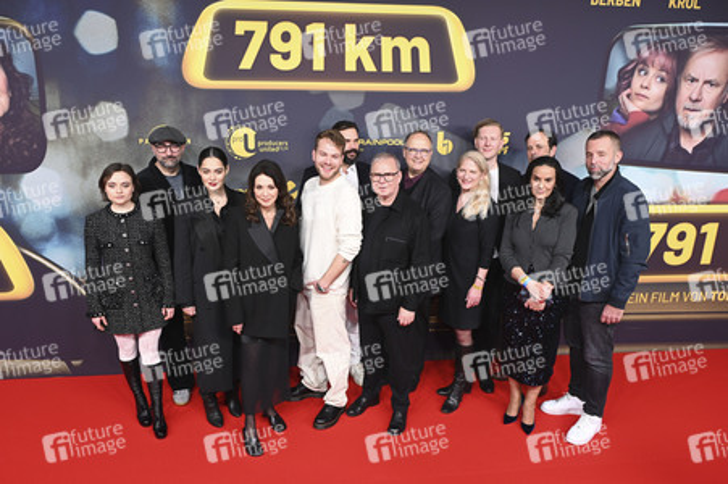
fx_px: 546
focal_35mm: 27
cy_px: 242
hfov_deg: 67.4
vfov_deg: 47.9
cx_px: 364
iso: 800
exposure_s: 1/160
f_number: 5.6
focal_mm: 27
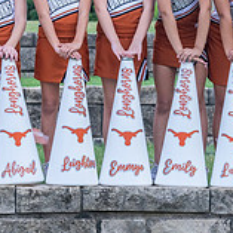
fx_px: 1866
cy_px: 17
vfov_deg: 7.1
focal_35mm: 245
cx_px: 168
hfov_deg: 7.1
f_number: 4
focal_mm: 70
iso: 640
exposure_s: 1/400
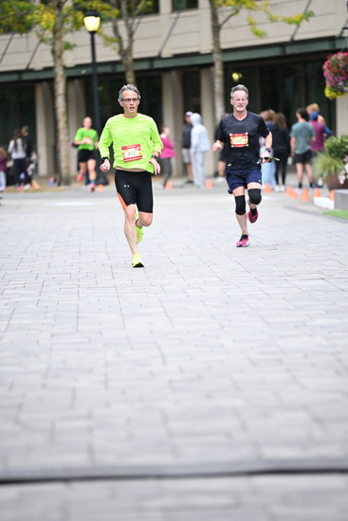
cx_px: 174
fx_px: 2898
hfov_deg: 6.9
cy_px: 260
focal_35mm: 200
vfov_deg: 10.3
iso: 1250
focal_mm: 200
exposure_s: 1/1250
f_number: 2.8
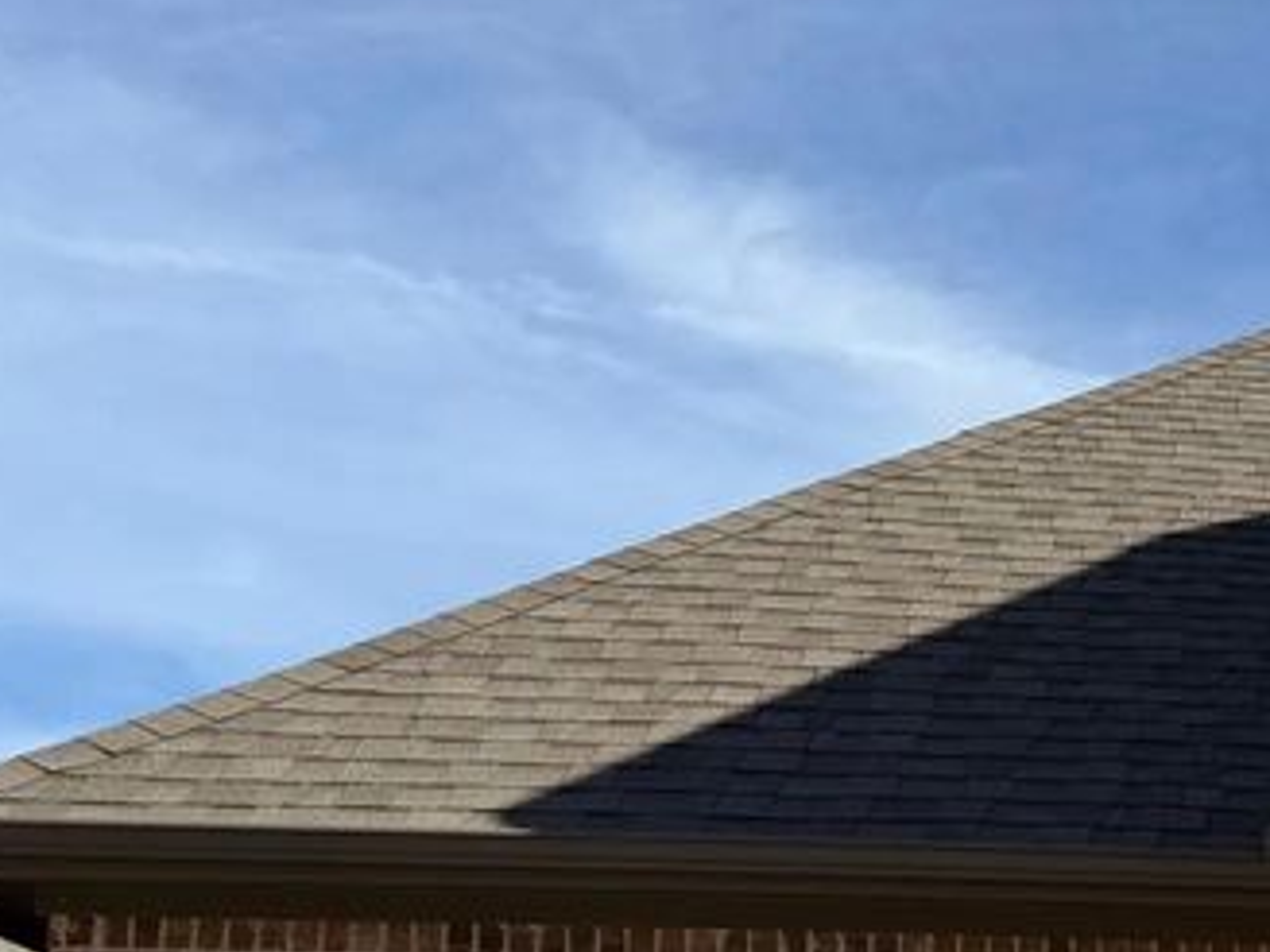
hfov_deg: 21.8
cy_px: 1115
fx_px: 2752
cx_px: 1893
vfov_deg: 18.7
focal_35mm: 75
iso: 80
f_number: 1.78
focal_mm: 6.76
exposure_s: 1/4975
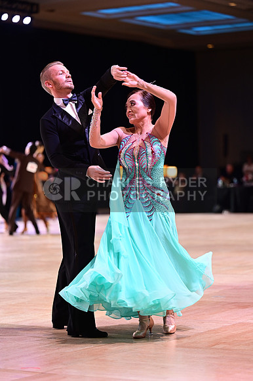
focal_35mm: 110
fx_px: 1161
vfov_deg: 18.6
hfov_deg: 12.4
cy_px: 190
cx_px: 126
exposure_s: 1/320
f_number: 2.8
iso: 1600
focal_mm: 110
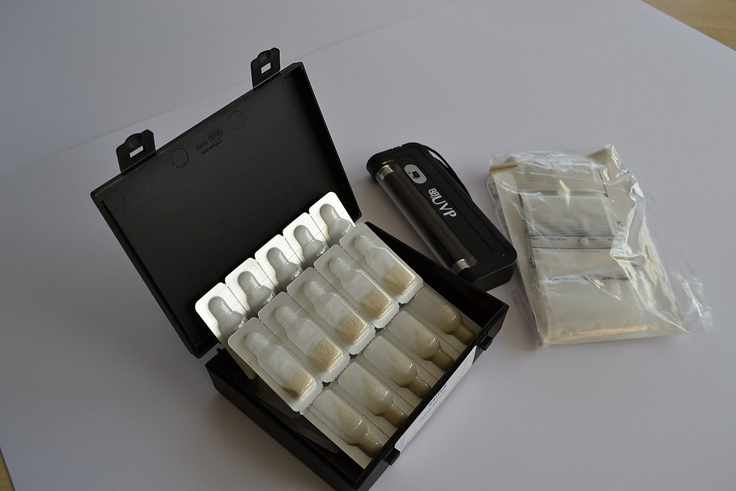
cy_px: 246
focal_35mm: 30
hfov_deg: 61.9
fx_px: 613
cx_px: 368
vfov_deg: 43.6
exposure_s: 1/125
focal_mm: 20
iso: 200
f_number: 5.6
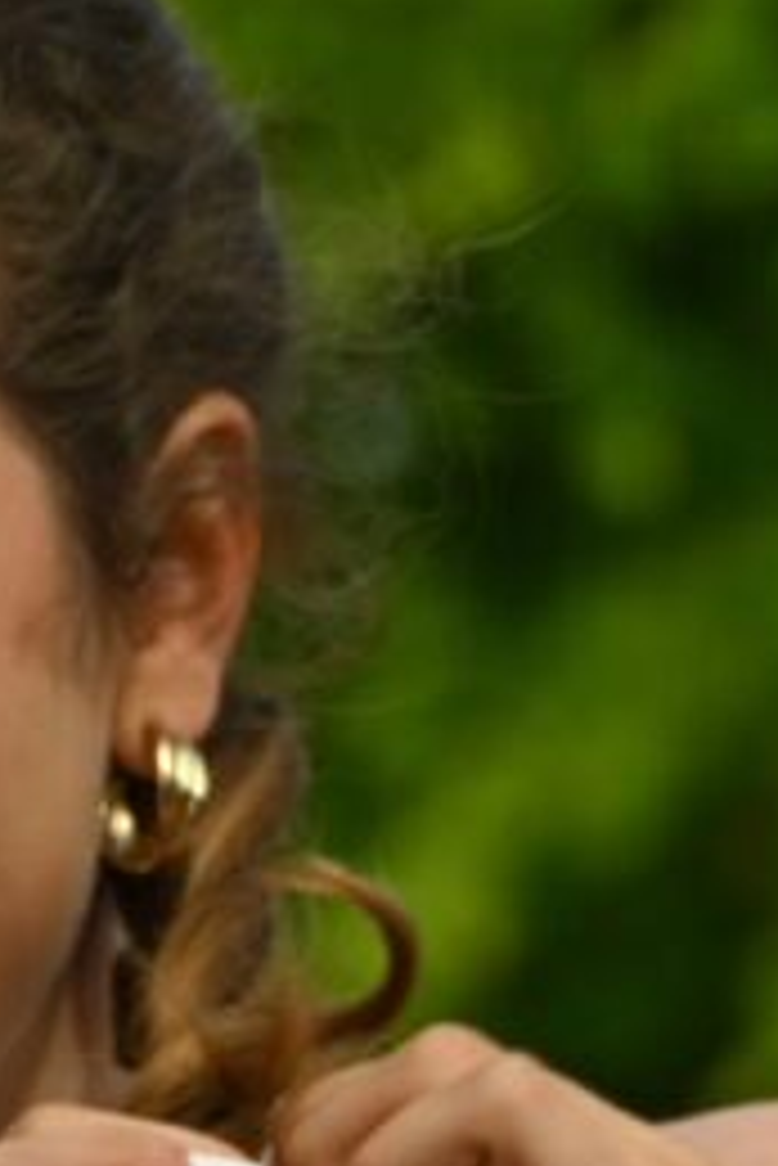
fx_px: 25897
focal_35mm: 800
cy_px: 1630
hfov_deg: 1.7
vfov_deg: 2.6
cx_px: -99
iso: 100
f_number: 6.7
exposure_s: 1/320
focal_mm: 120
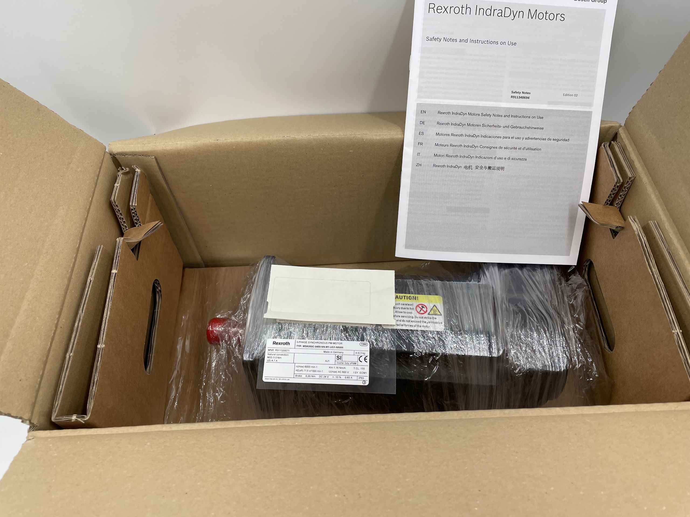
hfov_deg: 67.3
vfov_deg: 53.1
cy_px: 258
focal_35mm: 26
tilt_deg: -54.7
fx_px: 518
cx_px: 345
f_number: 1.6
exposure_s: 1/365
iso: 32
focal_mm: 4.2
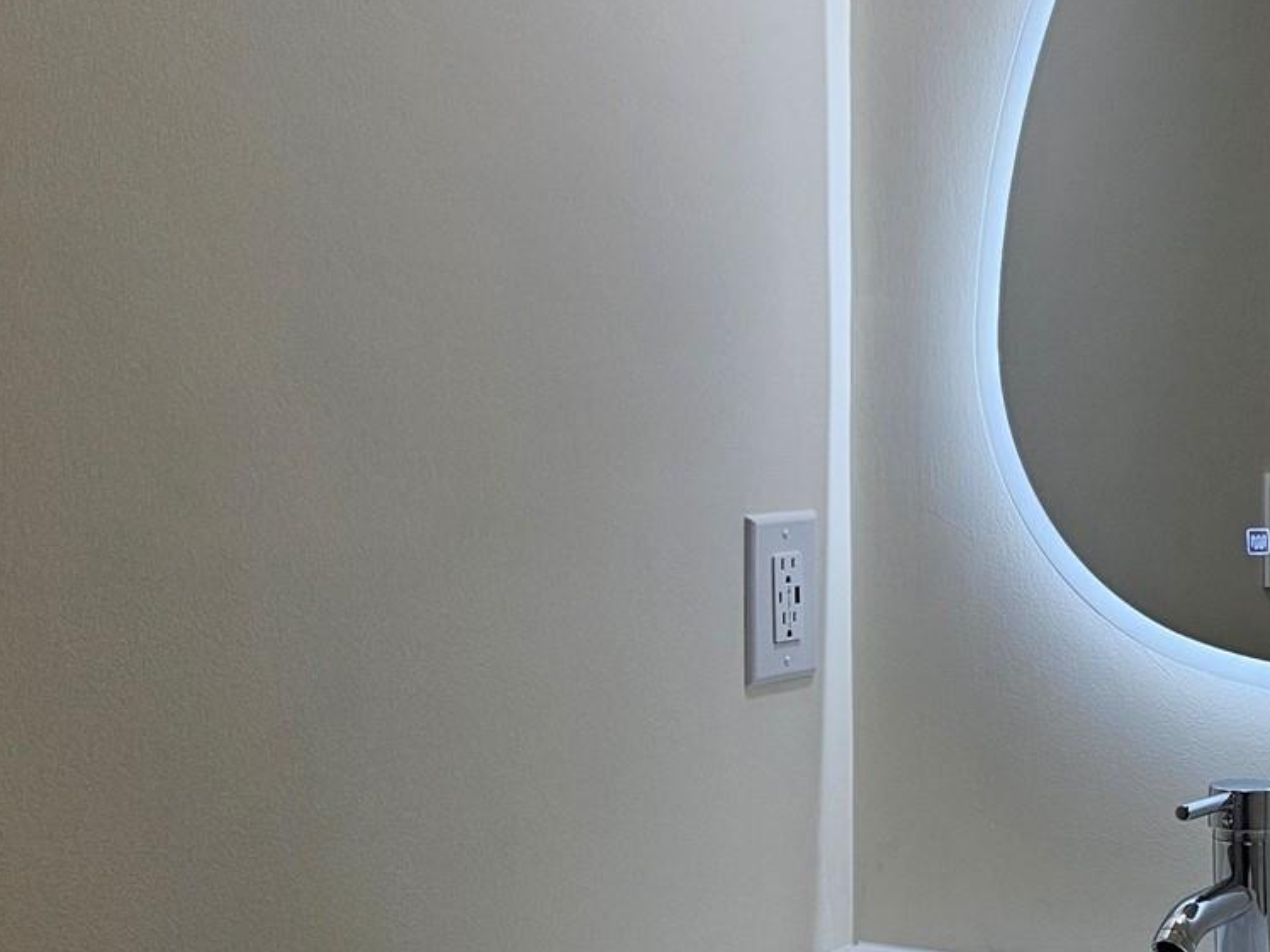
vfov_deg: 23.3
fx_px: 2311
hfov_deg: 29.0
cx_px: 1228
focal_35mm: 63
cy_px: 492
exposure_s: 1/180
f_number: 1.8
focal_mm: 5.4
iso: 80
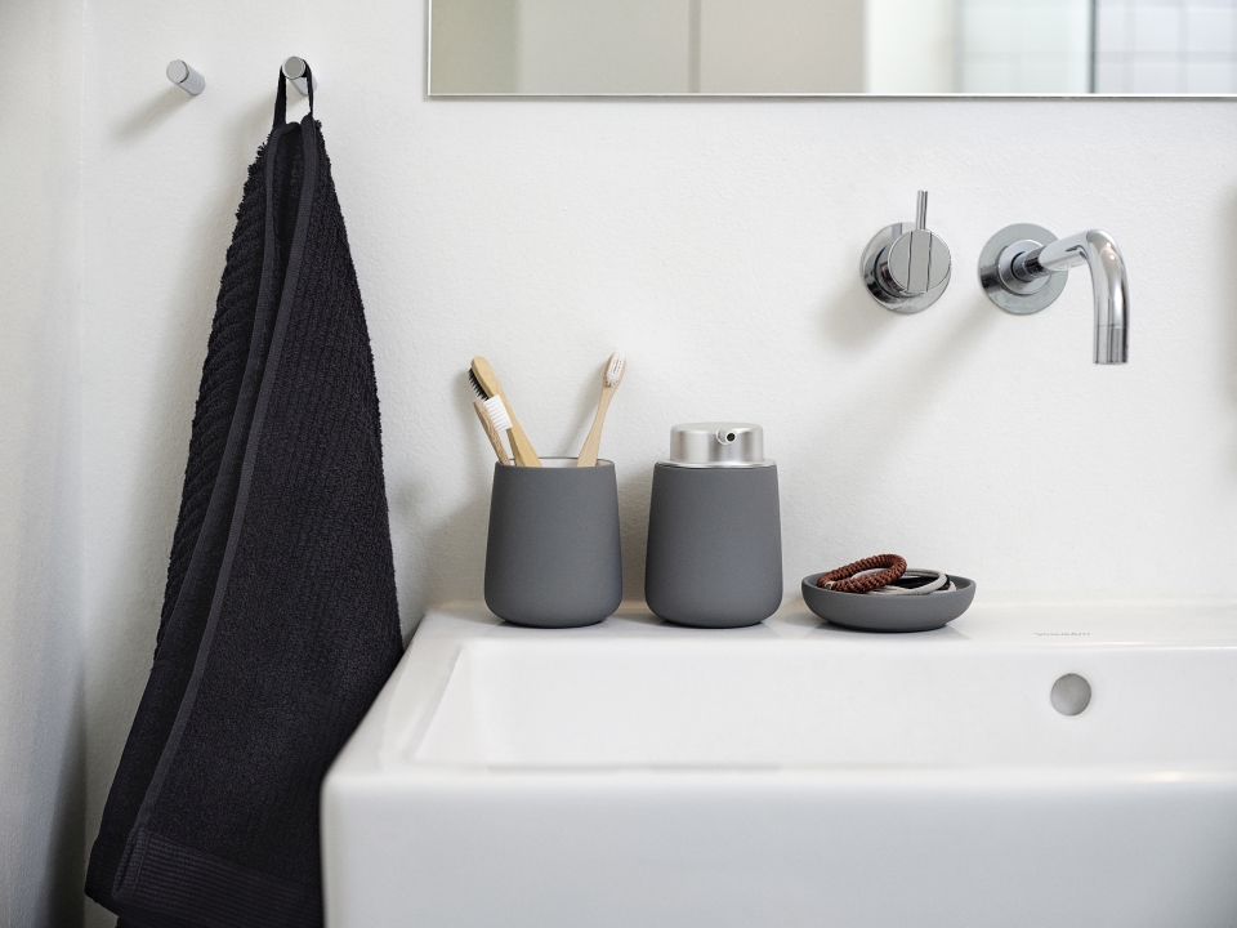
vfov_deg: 28.6
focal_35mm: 51
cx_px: 618
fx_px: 1822
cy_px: 464
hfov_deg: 37.5
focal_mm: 64
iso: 800
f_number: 5
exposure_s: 1/100
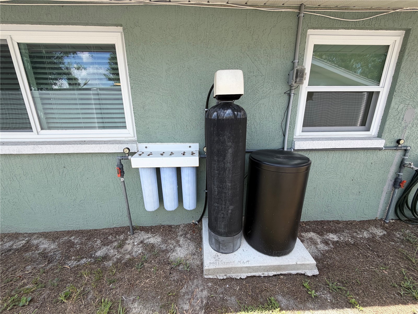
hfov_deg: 102.1
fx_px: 169
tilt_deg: -16.5
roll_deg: +0.6
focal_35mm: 14
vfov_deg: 85.7
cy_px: 157
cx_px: 209
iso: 50
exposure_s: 1/502
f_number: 2.2
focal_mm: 2.22
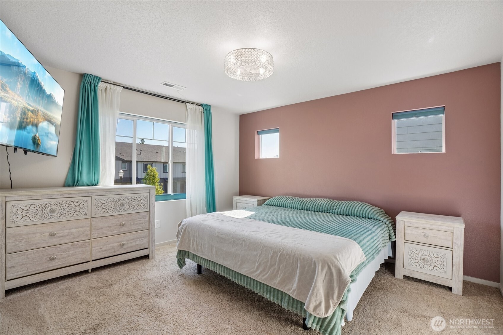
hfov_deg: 96.7
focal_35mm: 16
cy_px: 168
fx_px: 224
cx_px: 252
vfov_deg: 73.7
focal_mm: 16
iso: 400
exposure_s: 1/80
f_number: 8
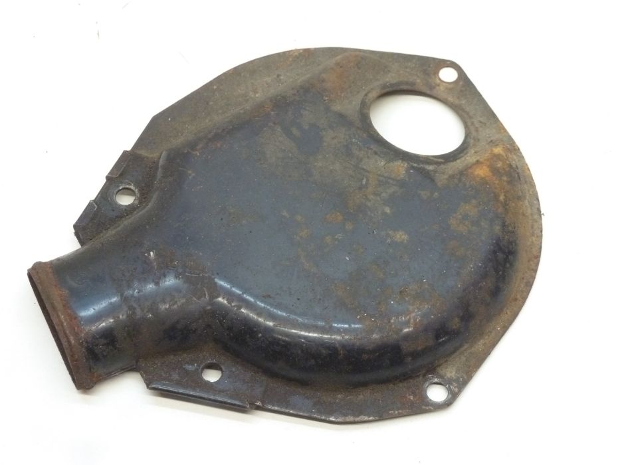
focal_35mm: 83
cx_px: 310
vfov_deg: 17.8
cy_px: 232
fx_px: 1487
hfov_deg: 23.6
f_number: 4.2
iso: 400
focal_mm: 13.7
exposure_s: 1/15
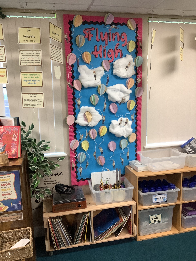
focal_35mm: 31
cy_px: 130
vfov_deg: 58.4
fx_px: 234
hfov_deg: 45.4
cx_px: 98
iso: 160
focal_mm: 3.3
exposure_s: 1/60
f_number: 2.4
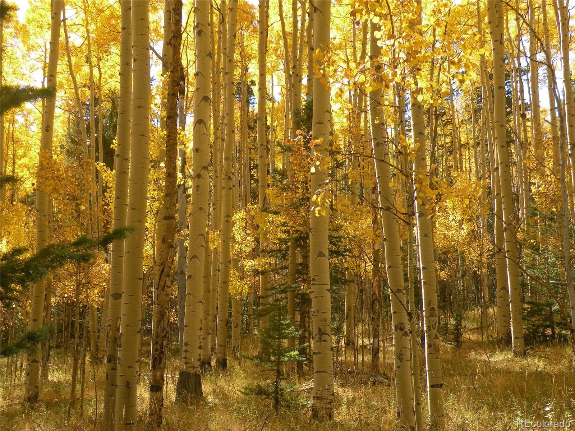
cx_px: 288
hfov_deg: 34.3
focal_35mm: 56
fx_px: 930
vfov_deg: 26.1
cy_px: 216
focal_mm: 9.8
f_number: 4.5
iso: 64
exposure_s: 1/122
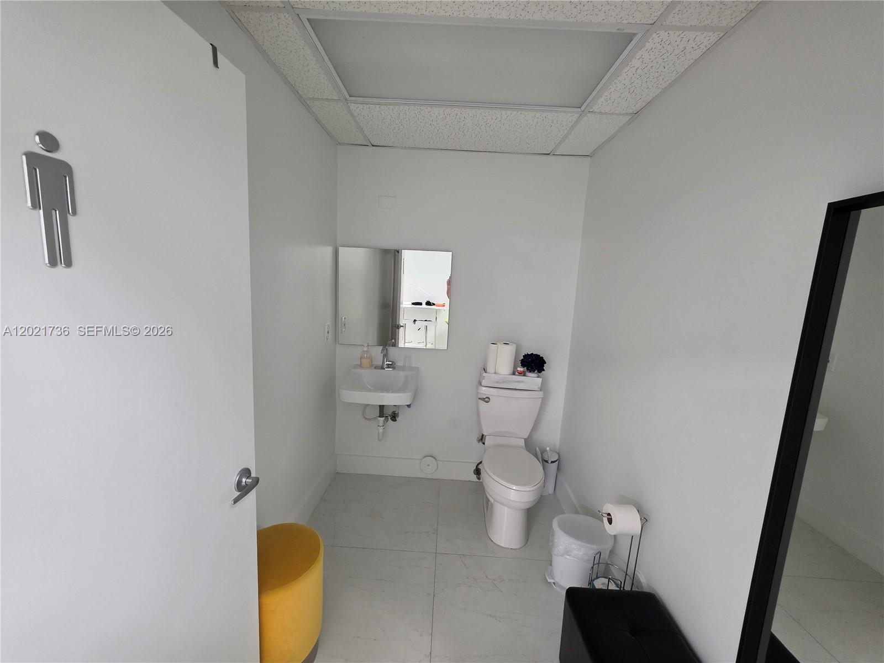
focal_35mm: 13
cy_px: 332
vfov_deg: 89.9
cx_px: 442
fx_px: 332
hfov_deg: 106.2
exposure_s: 1/60
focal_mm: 2.2
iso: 250
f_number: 1.9
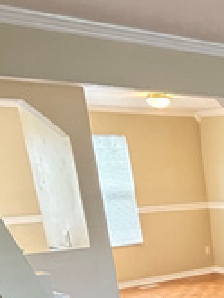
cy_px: 377
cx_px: 365
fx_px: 560
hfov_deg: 19.0
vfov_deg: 25.9
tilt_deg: -20.8
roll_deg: +0.6
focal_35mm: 65
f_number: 2.2
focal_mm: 2.22
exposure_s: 1/60
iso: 500
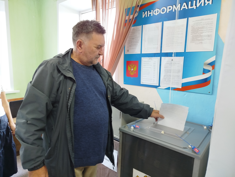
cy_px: 88
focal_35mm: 24
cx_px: 118
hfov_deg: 71.6
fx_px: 163
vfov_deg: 56.8
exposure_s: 1/33
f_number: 1.7
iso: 250
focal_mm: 5.31
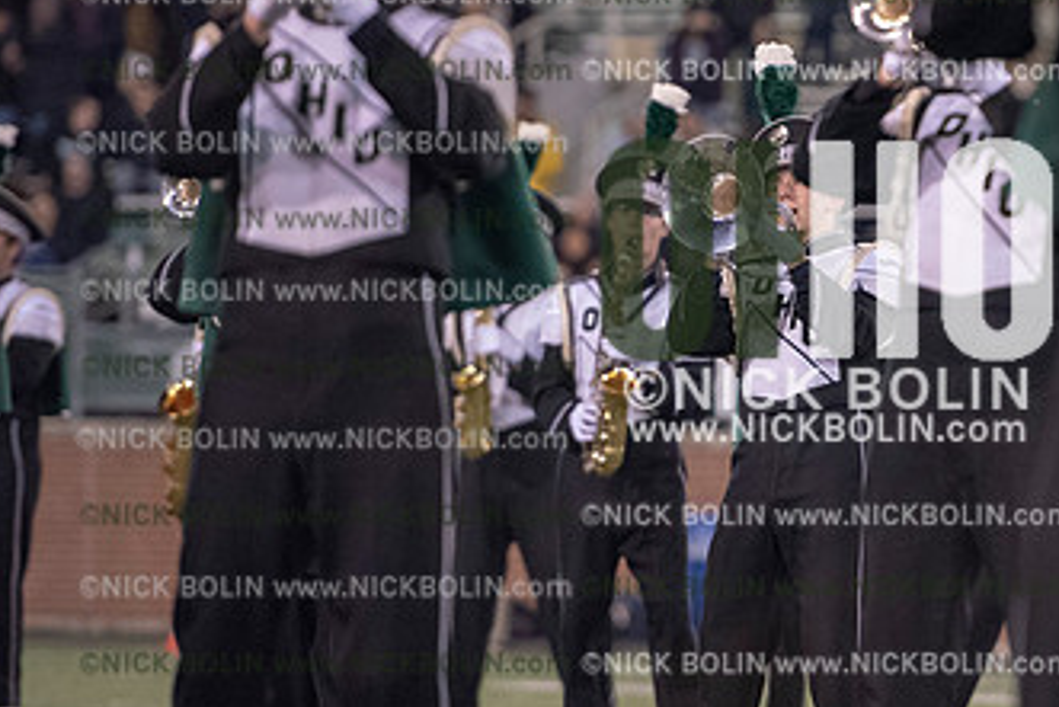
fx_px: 10064
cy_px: 293
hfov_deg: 6.0
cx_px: 825
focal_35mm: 342
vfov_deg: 4.0
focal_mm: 195
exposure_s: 1/1250
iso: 5000
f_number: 3.2
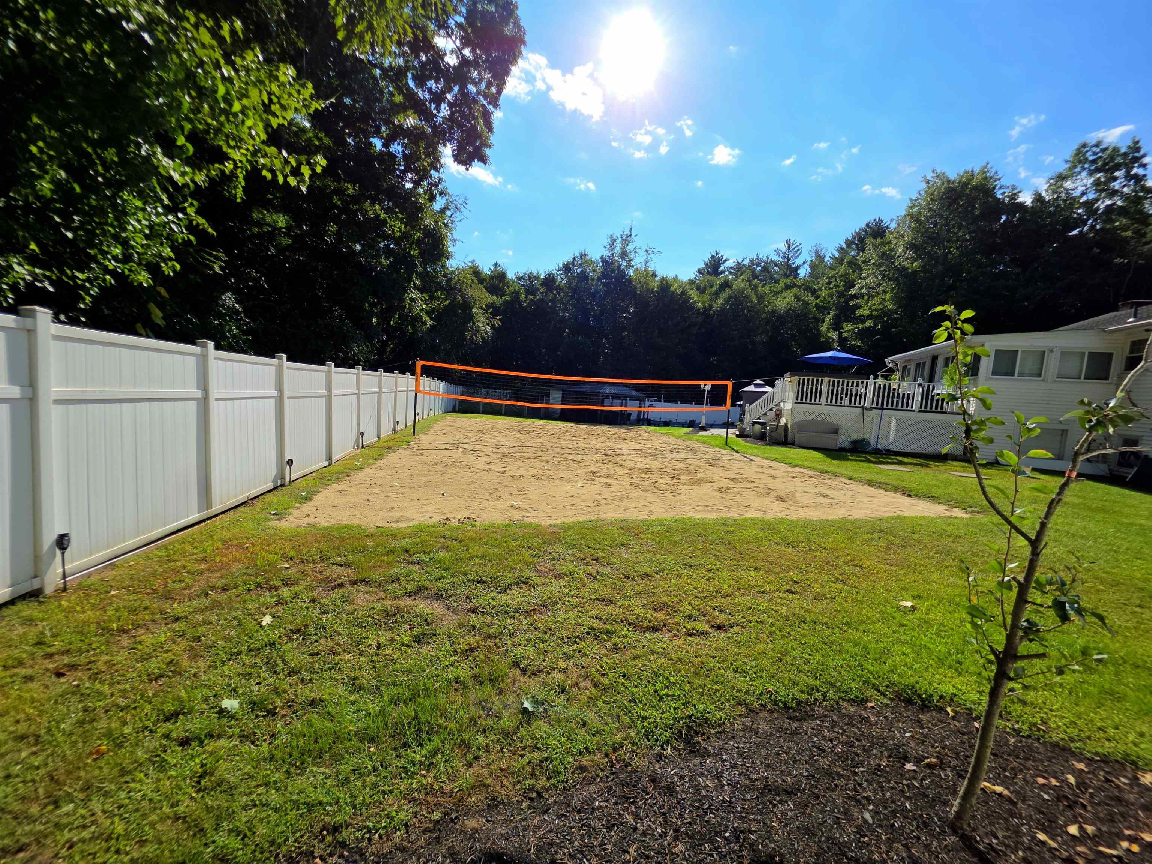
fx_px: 433
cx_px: 576
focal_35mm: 13
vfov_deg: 89.9
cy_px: 432
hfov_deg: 106.2
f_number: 1.9
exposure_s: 1/3333
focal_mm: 2.2
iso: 40
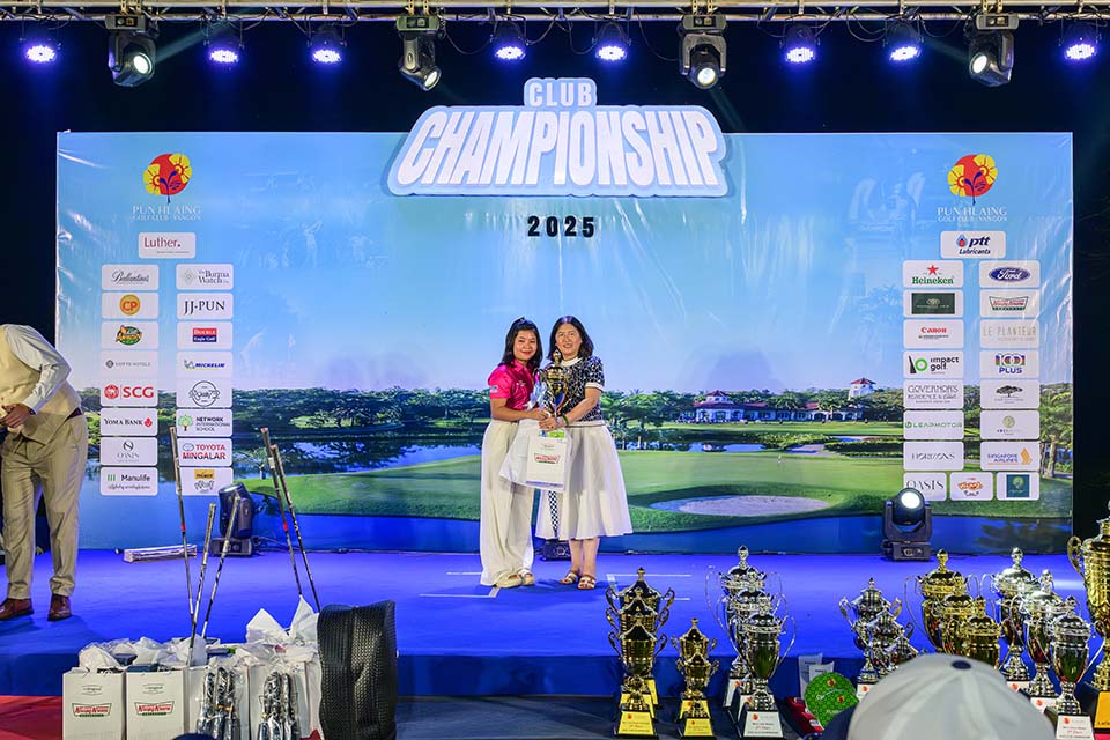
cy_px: 370
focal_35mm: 31
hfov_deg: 60.3
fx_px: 956
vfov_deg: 42.3
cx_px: 555
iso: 2500
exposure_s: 1/250
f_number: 6.3
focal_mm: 31
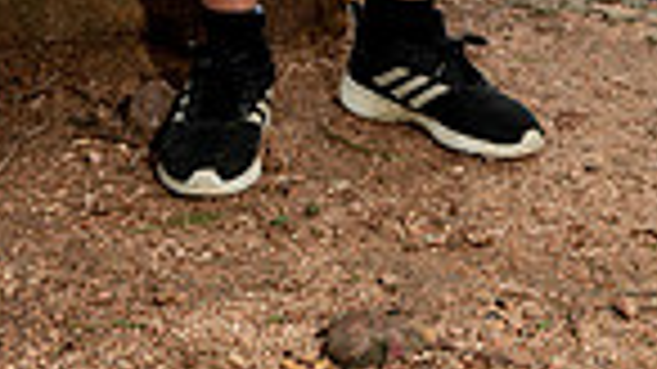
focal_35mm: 136
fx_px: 2368
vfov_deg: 8.1
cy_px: -580
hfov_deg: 15.8
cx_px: 396
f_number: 7.1
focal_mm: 42
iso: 200
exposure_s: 1/200
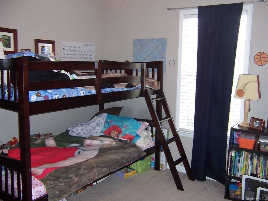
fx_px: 263
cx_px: 138
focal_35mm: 34
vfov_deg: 41.8
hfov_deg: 54.0
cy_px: 98
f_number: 2.8
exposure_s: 1/60
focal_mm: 5.5
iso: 140
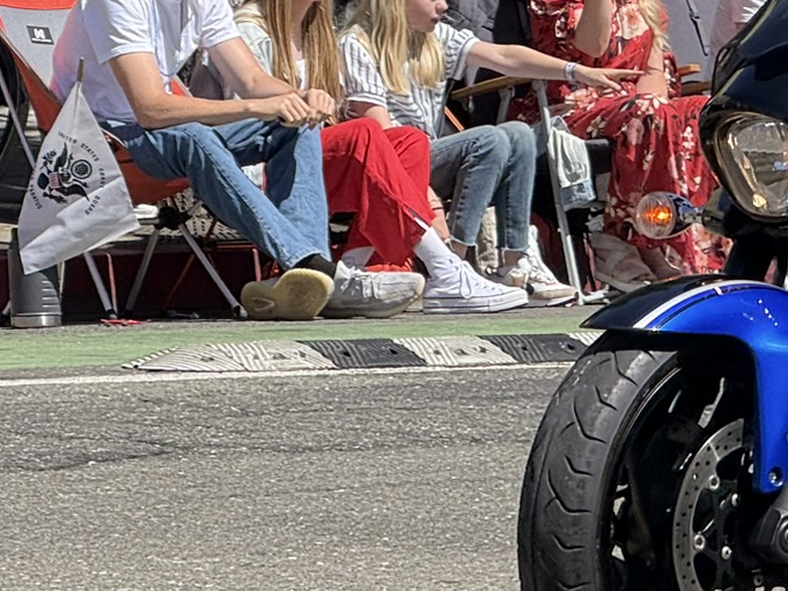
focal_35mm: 361
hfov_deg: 5.5
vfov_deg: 4.1
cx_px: 901
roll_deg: -1.9
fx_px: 8219
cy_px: 23
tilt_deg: -1.7
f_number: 2.8
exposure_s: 1/743
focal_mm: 15.66
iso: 50
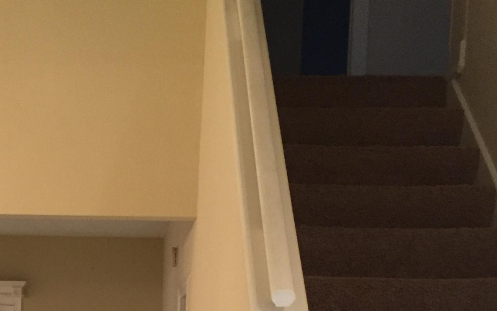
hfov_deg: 28.1
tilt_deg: -5.6
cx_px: 73
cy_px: 415
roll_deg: -2.3
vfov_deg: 17.2
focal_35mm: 71
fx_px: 962
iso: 250
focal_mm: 4.15
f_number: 2.2
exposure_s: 1/33
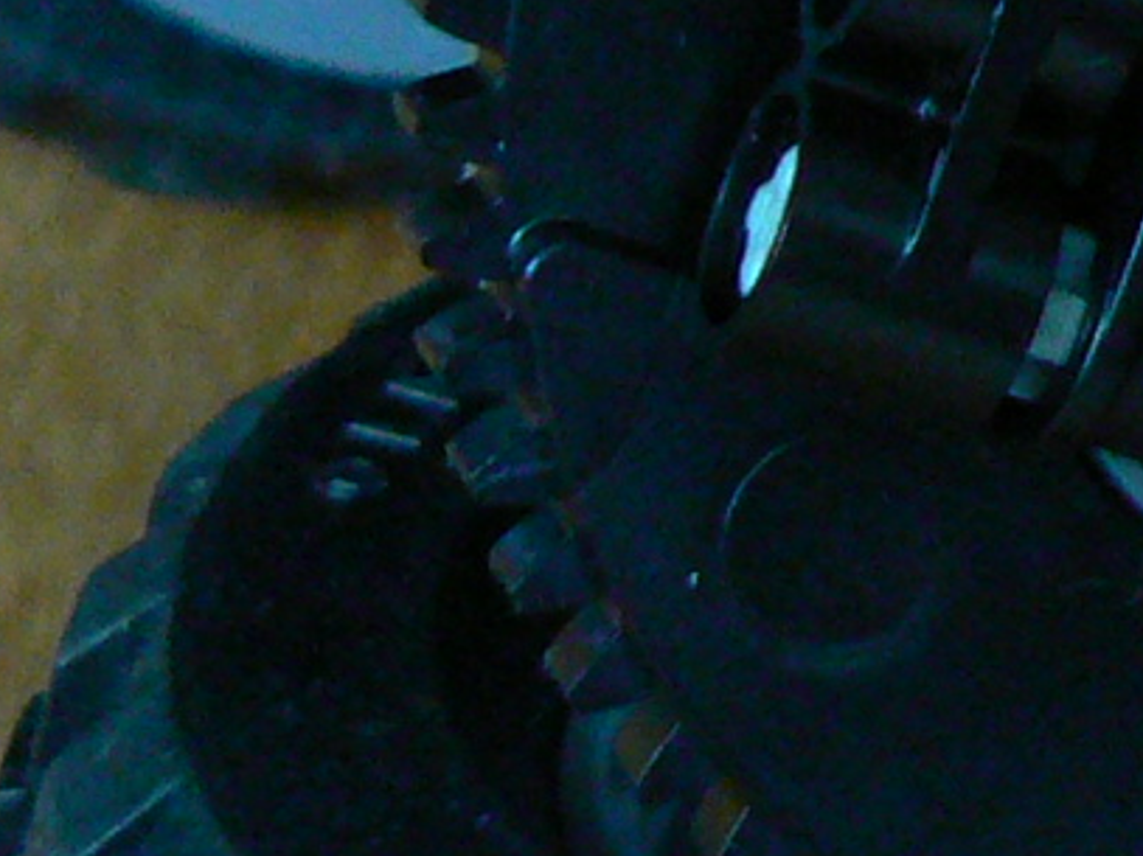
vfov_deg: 7.0
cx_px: 1399
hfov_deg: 9.6
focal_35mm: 204
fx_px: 6734
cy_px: -974
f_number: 2.8
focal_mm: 6
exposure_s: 1/20
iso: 200
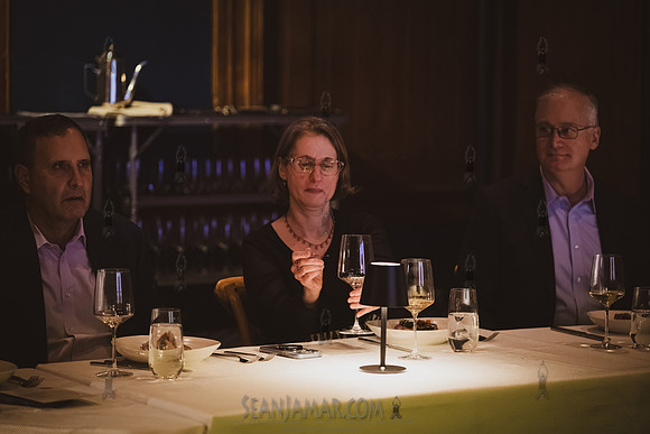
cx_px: 325
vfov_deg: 13.7
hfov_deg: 20.4
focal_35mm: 100
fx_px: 1806
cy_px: 217
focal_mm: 100
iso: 12800
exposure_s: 1/160
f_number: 2.8
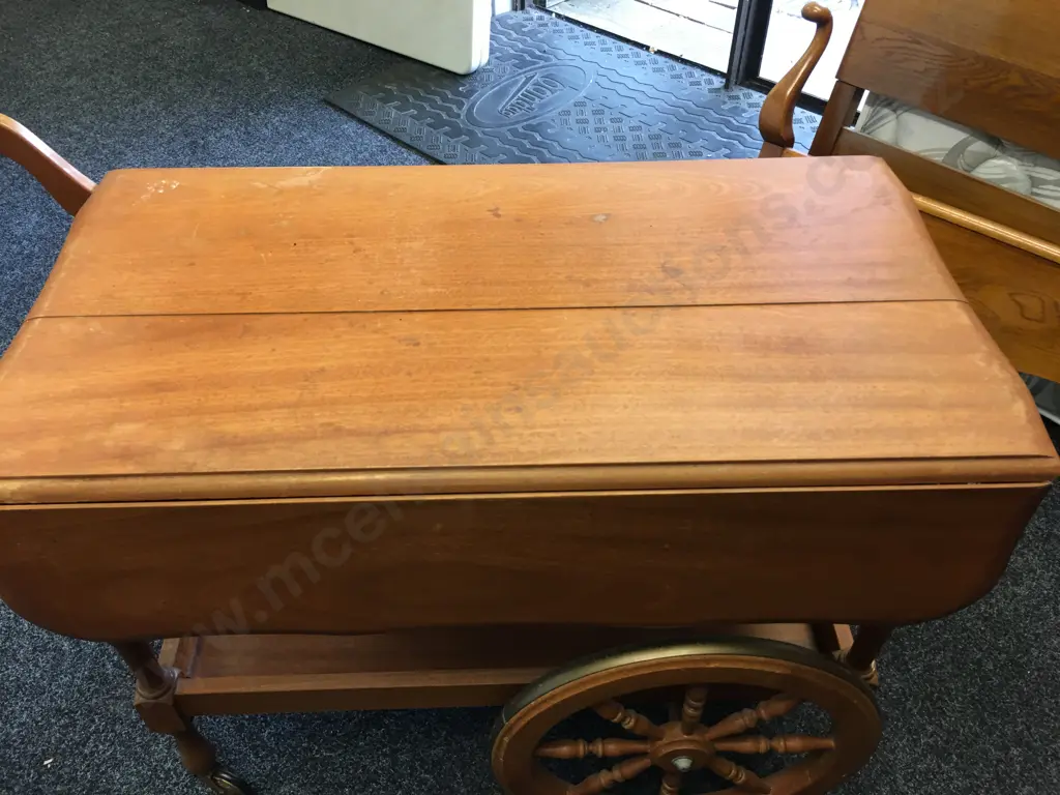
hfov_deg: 61.7
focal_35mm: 29
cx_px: 530
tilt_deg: -43.8
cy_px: 398
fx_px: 888
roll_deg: -1.0
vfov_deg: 48.2
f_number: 2.2
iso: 50
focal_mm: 4.15
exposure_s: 1/17
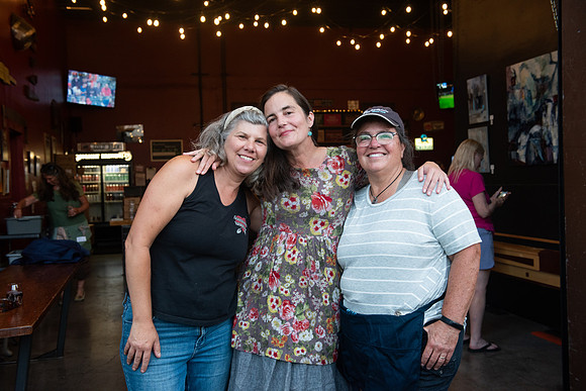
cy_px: 196
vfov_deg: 35.1
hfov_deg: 50.7
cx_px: 293
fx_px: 619
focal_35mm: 38
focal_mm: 38
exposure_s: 1/80
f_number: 4
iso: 800
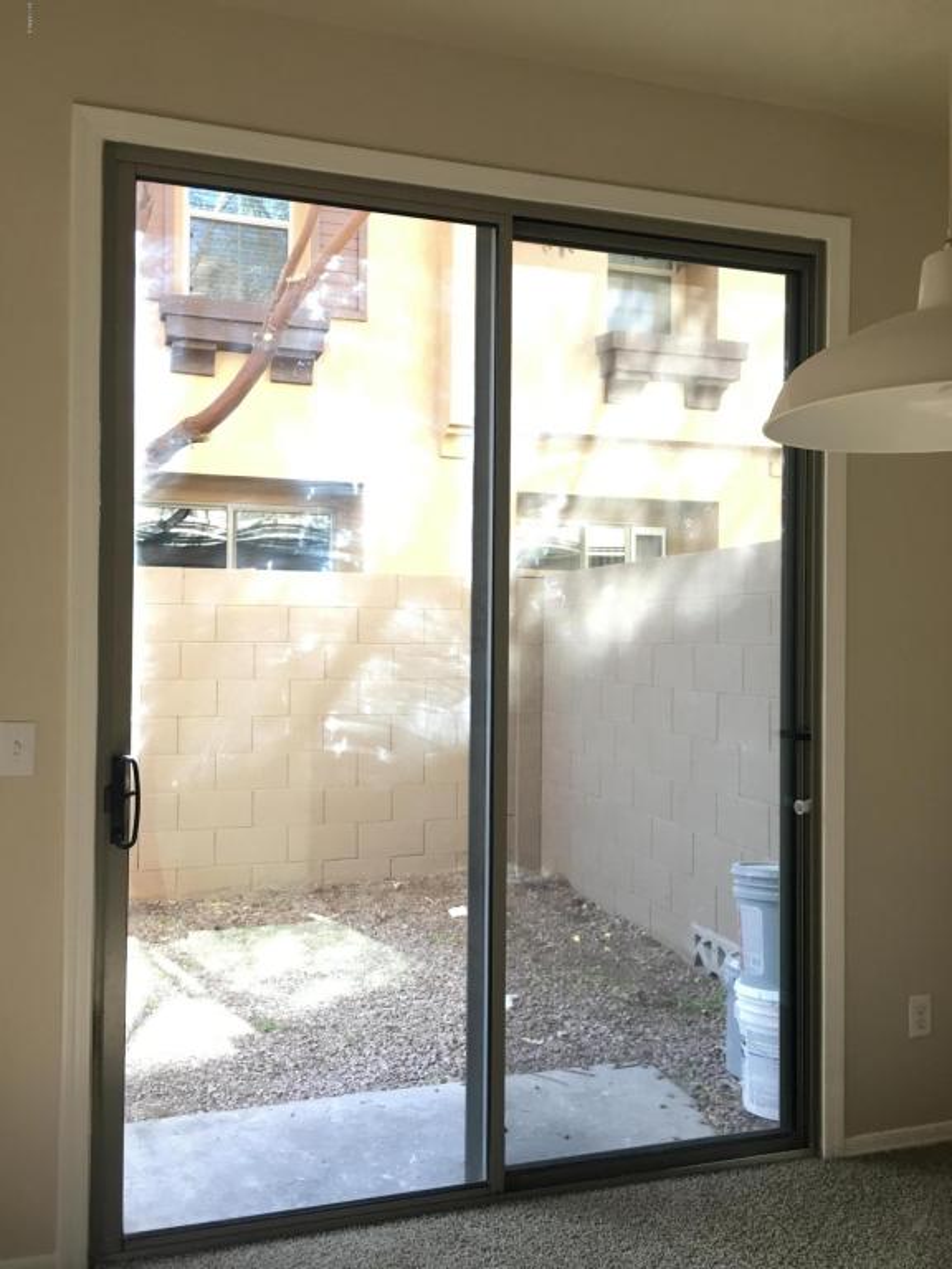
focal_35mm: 29
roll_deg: -0.7
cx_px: 476
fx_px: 1063
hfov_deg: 48.2
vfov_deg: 61.7
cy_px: 634
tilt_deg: -0.3
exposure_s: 1/30
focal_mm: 4.15
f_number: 2.2
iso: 32
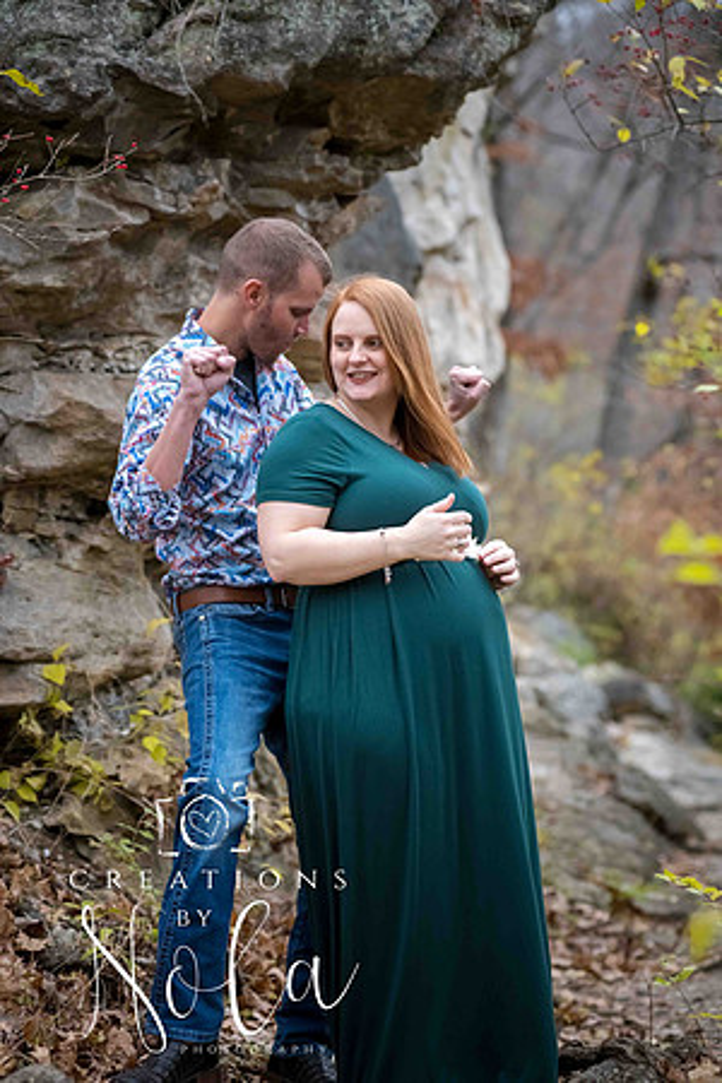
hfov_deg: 13.7
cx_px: 361
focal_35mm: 100
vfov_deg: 20.4
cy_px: 542
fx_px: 3008
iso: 1250
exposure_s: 1/320
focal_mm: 100
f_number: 4.5
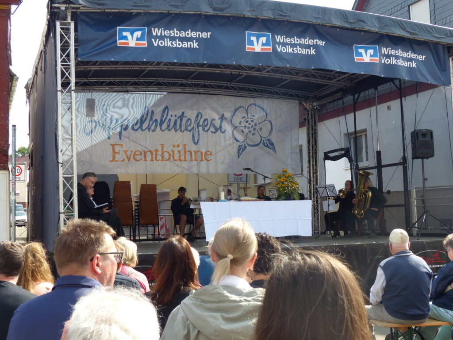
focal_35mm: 47
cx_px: 226
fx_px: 615
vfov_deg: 30.9
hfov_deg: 40.4
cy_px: 170
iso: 100
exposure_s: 1/250
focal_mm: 8.4
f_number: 4
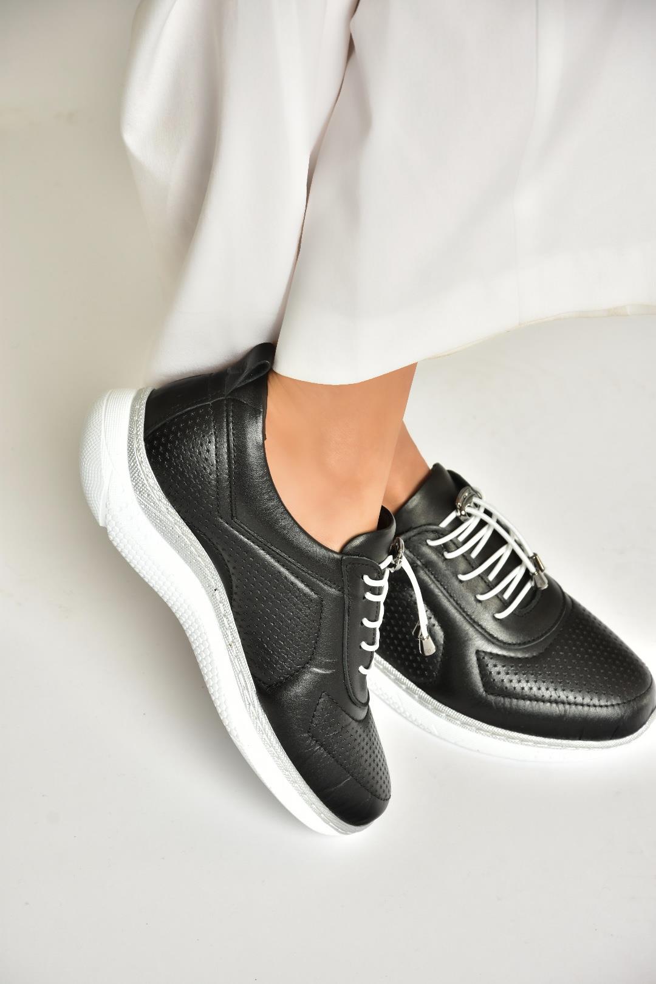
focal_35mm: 158
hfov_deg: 8.7
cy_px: 492
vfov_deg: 13.0
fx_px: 4305
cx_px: 328
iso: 100
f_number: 8
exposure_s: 1/125
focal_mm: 105
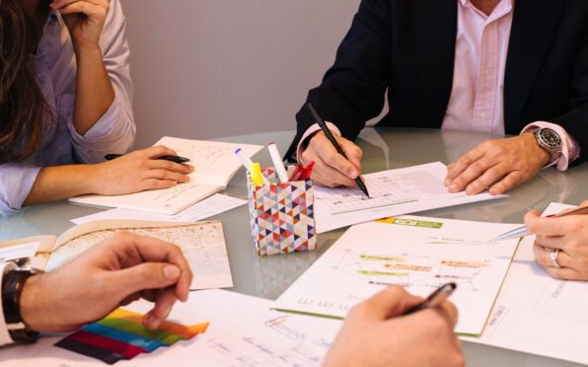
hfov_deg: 43.3
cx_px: 356
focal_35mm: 46
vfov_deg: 27.9
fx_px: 737
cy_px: 232
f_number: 5.6
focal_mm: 35
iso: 800
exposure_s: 1/80
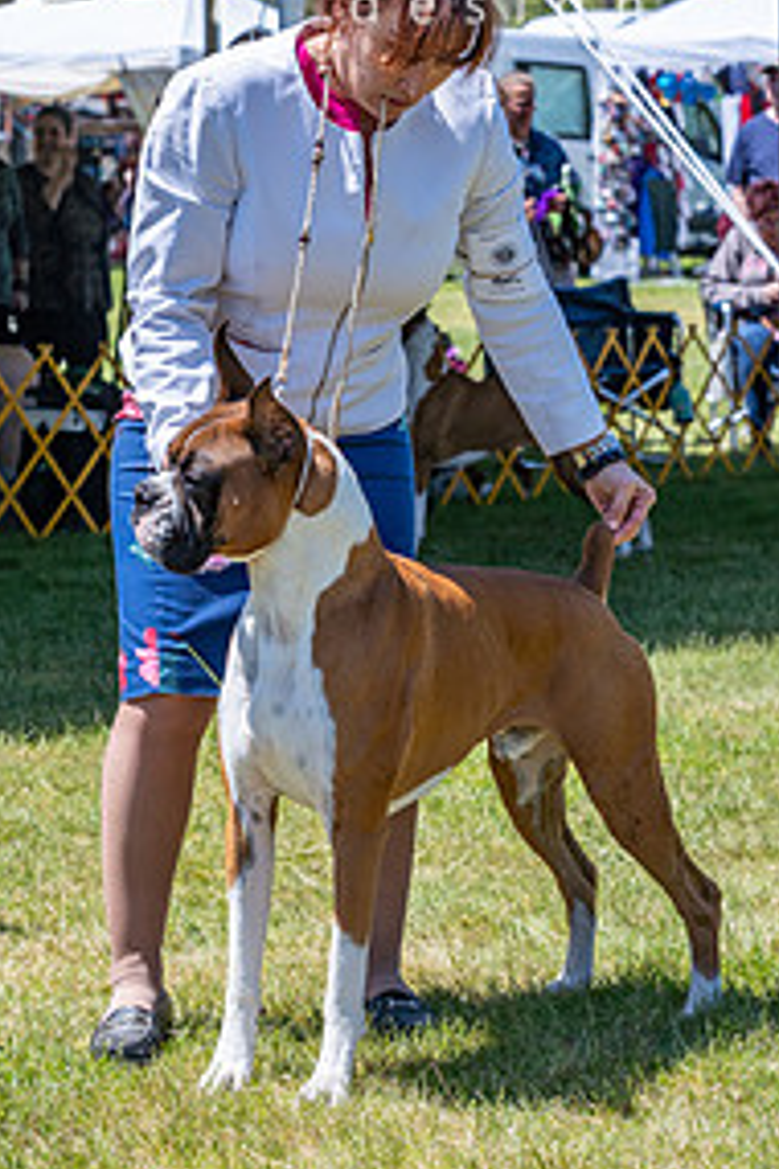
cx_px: 246
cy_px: 410
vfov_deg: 18.2
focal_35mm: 112
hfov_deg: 12.2
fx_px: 3635
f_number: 6.3
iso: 400
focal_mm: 71
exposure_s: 1/1600
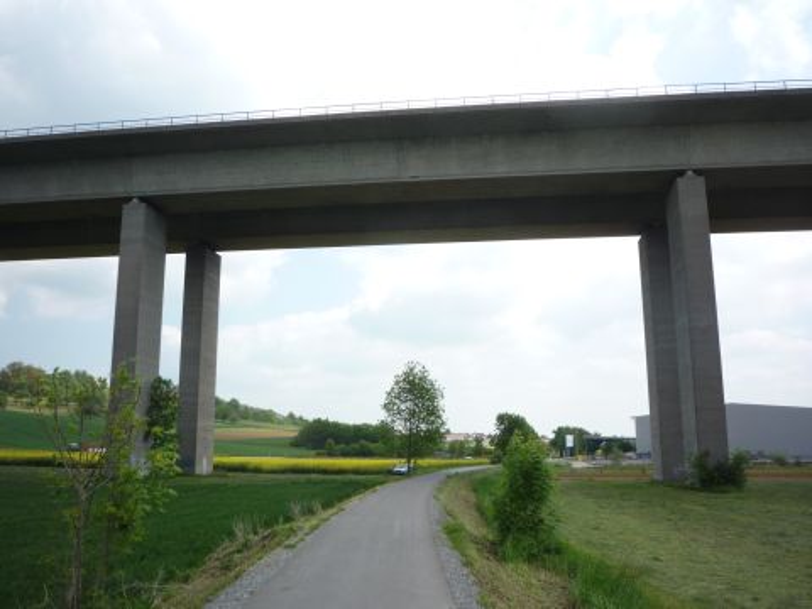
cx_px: 406
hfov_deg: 56.8
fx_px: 751
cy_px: 304
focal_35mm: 32
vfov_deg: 44.2
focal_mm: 5.2
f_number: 4.5
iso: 100
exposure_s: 1/400
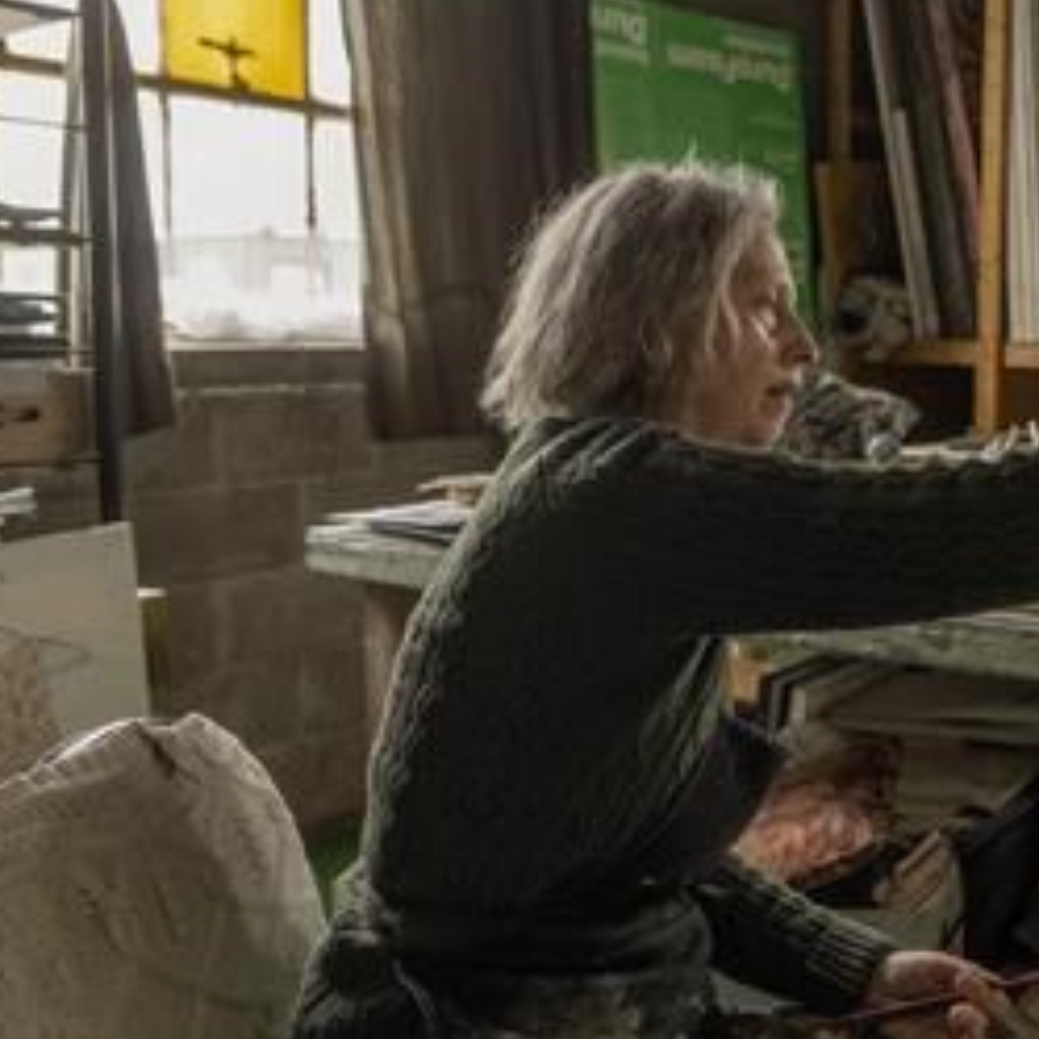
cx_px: 860
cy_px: 453
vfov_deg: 41.8
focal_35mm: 40
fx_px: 1358
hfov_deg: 39.9
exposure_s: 1/400
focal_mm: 18
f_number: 2.8
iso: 1600
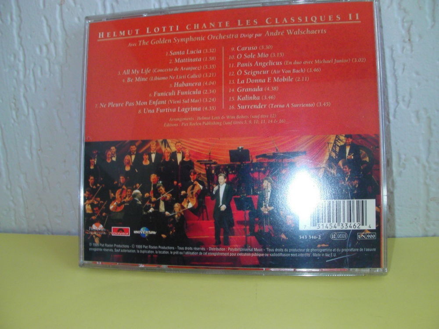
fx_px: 482
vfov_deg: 37.7
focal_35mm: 38
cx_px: 220
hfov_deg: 49.0
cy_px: 164
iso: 129
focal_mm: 6.3
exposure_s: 1/30
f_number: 5.6
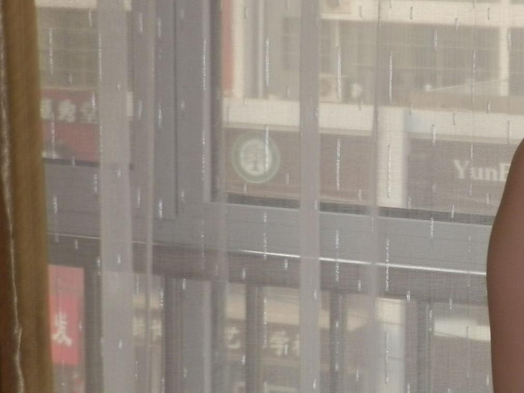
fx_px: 1801
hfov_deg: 16.1
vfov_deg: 12.4
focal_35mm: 119
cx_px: 572
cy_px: 210
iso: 100
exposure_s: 1/80
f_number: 3.7
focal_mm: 8.44
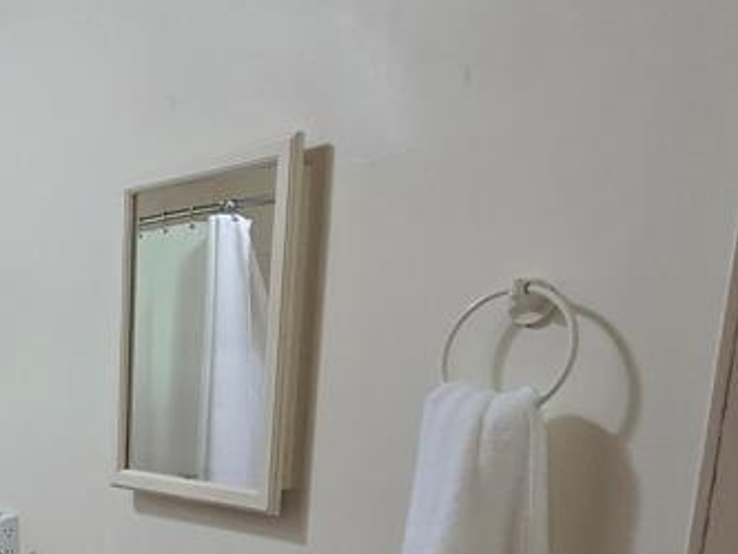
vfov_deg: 32.5
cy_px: 578
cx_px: 16
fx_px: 853
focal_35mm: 40
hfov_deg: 41.3
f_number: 2.2
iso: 250
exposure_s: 1/60
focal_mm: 2.2
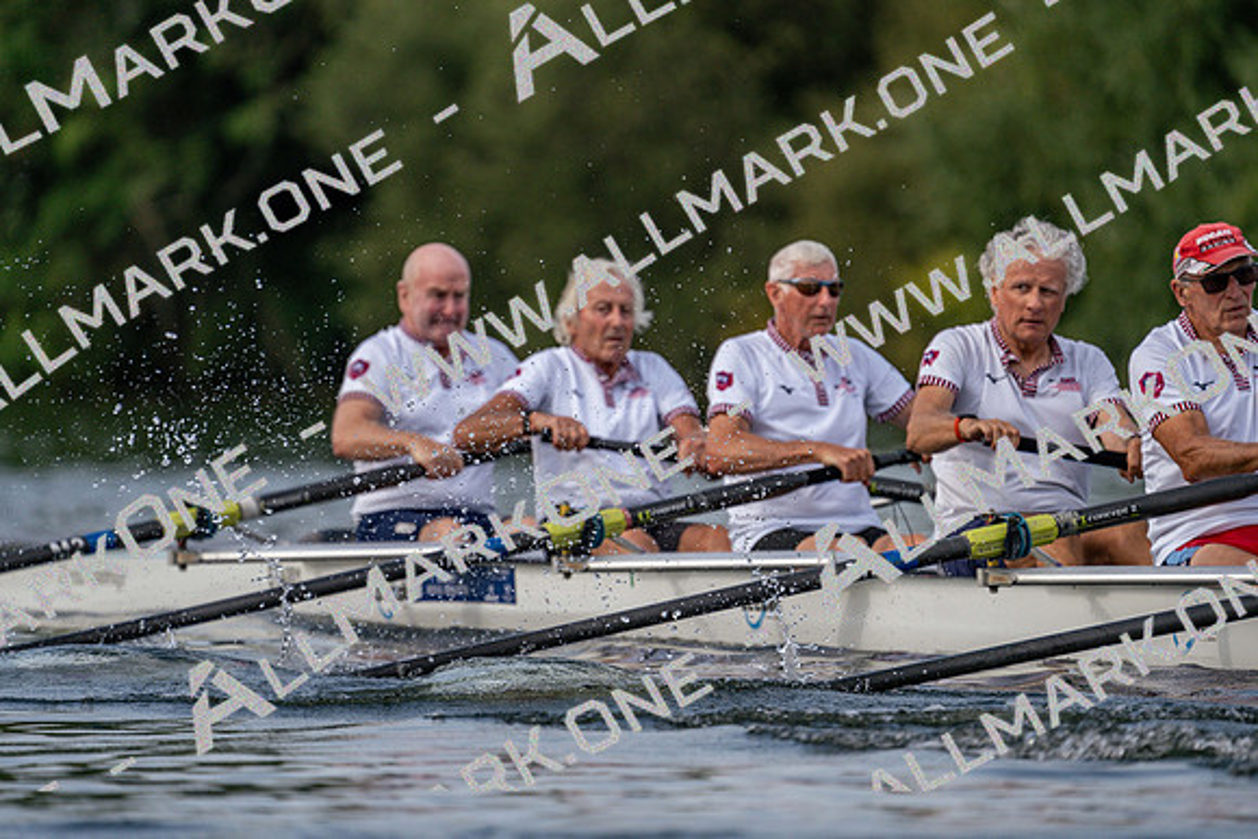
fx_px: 20971
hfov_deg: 3.4
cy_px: 420
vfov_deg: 2.3
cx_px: 629
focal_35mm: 600
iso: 400
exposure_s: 1/1600
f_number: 6.3
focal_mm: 600
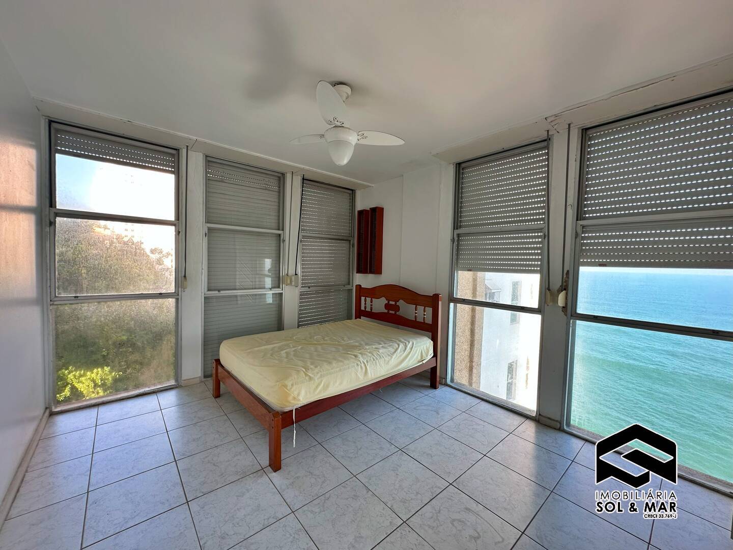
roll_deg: -1.7
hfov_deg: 102.1
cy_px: 275
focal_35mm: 14
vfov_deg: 85.7
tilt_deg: -2.1
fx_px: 296
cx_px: 366
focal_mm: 2.22
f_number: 2.2
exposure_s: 1/112
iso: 40
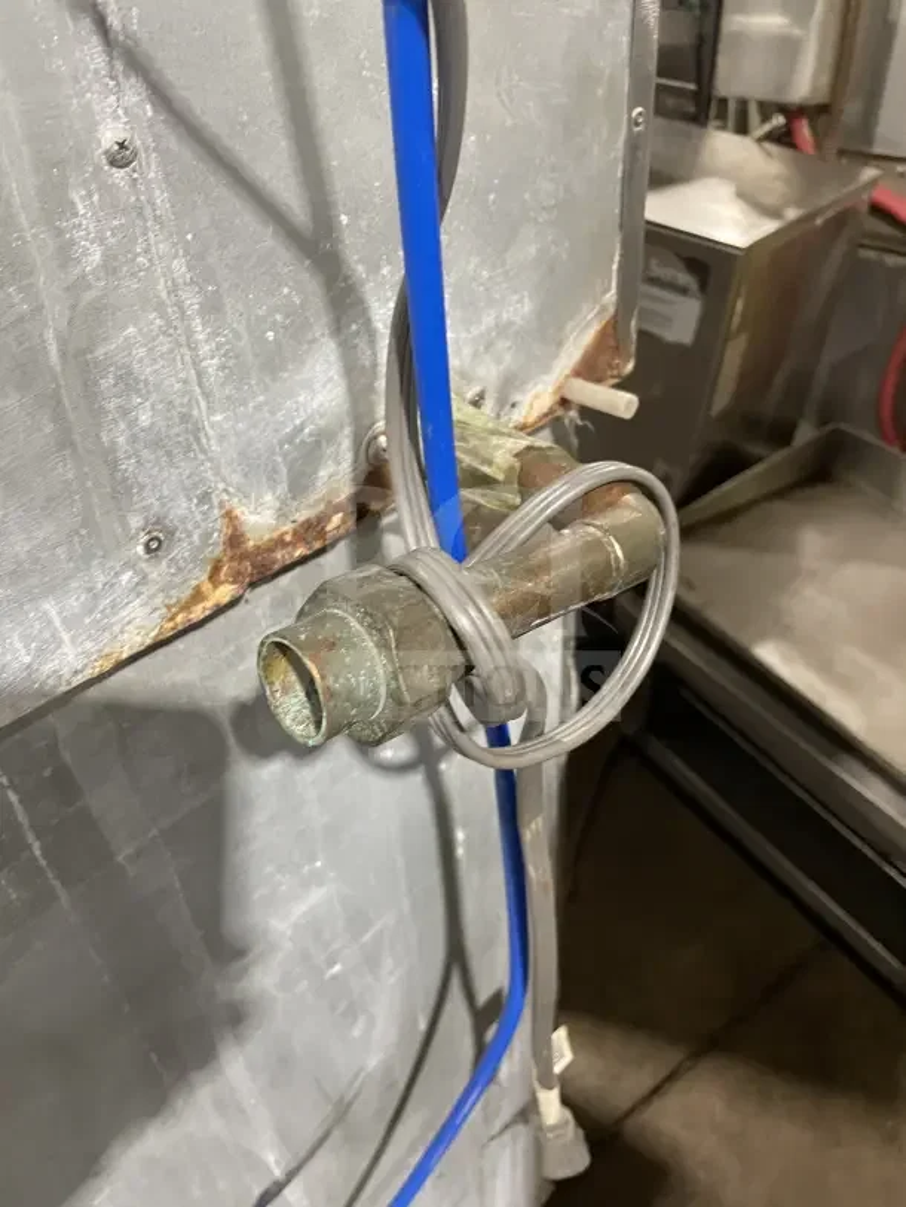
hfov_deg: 53.1
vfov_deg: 67.3
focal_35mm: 26
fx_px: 907
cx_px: 453
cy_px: 604
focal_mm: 4.2
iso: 400
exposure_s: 1/60
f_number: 1.6
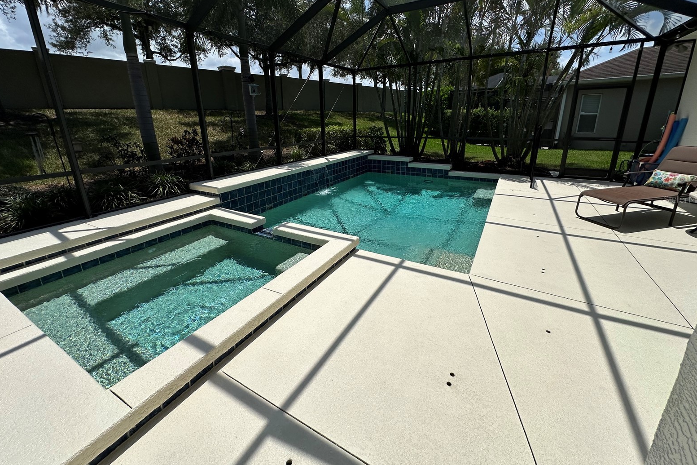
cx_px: 347
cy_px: 199
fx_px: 290
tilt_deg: -15.4
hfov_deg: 100.4
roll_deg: +1.3
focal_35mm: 15
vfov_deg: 76.9
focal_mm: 2.22
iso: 50
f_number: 2.2
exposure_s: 1/4132
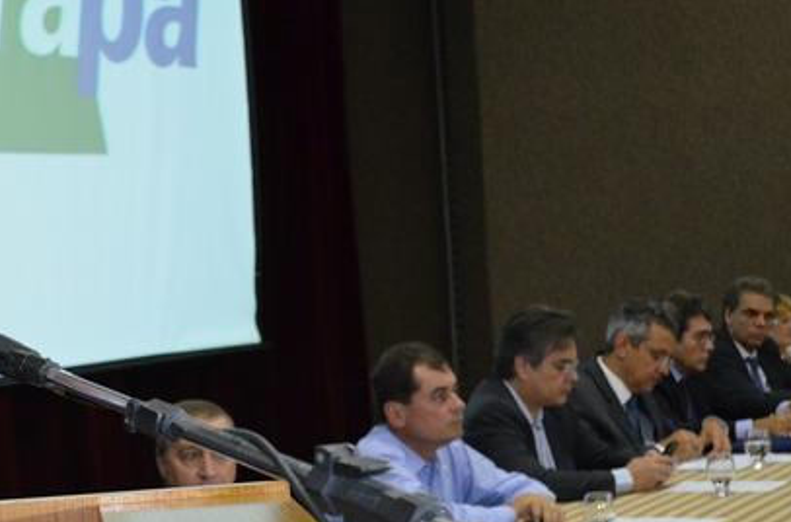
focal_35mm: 88
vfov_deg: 15.4
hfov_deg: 22.8
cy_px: 340
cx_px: 136
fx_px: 1928
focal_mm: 34
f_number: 5
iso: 3200
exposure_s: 1/60
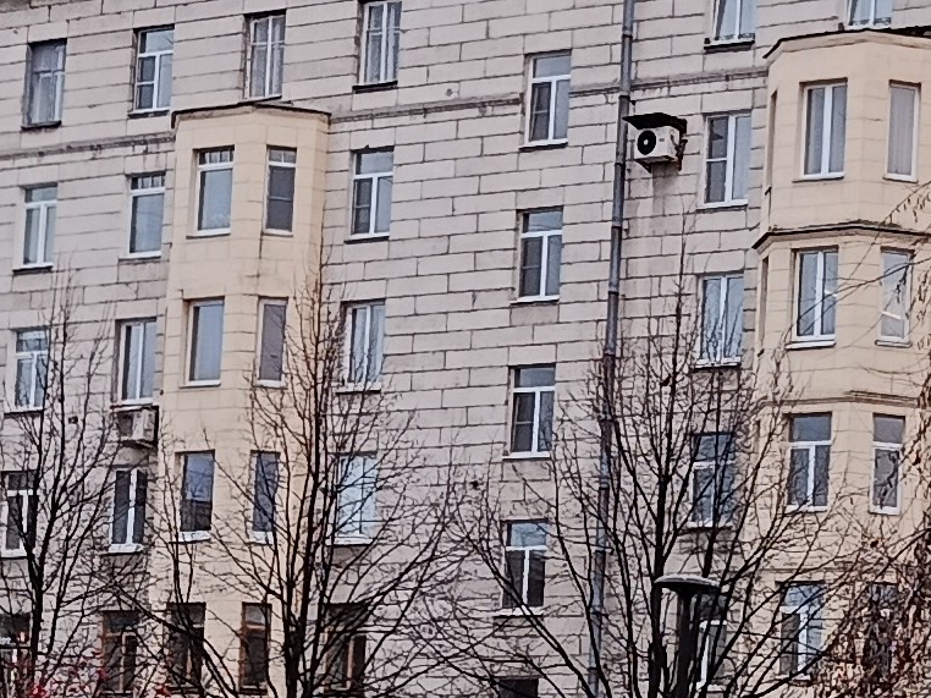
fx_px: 3388
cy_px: 846
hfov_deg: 14.2
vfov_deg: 11.5
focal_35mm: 126
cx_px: 1560
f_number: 1.7
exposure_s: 1/100
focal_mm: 5.24
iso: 238
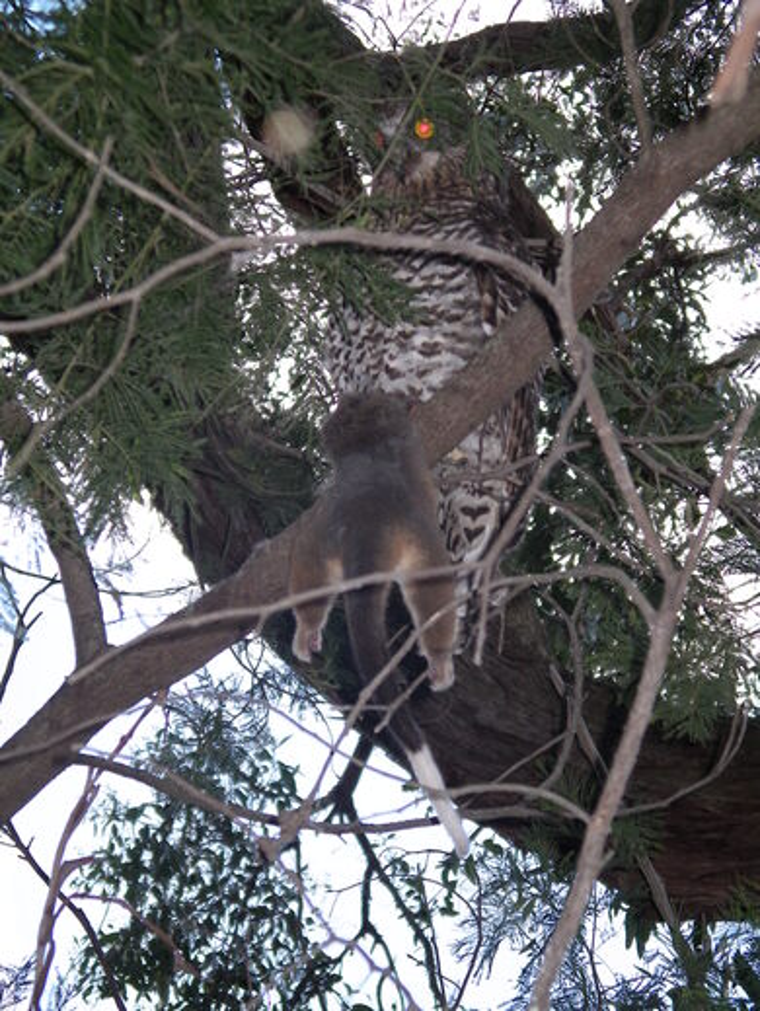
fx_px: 3918
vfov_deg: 14.7
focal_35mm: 134
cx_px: 380
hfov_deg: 11.1
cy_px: 506
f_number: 4.2
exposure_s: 1/100
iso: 200
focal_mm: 27.8
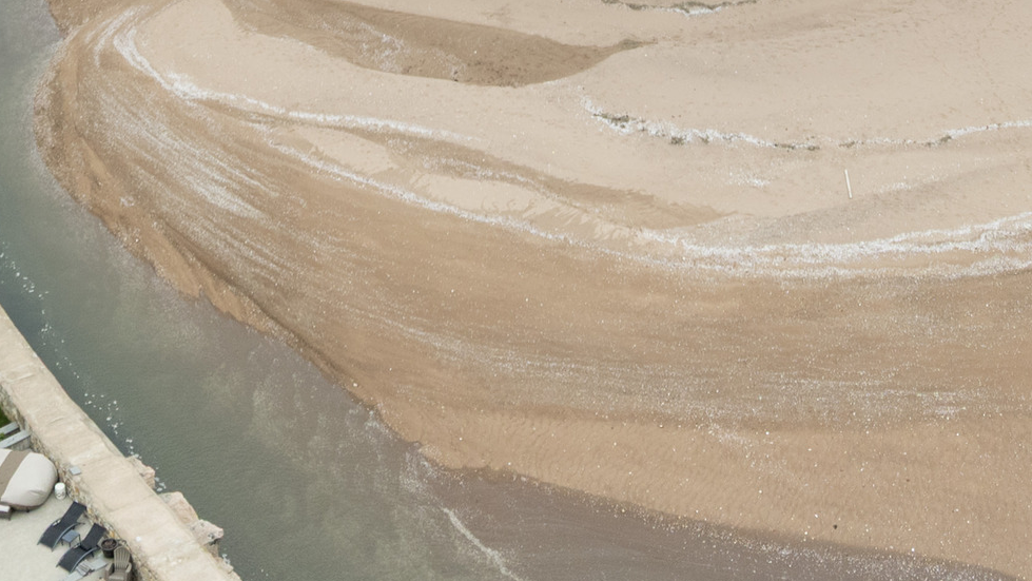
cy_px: -469
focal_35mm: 82
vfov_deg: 13.3
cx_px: 485
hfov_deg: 25.9
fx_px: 2244
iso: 100
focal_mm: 12.29
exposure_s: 1/500
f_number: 2.8
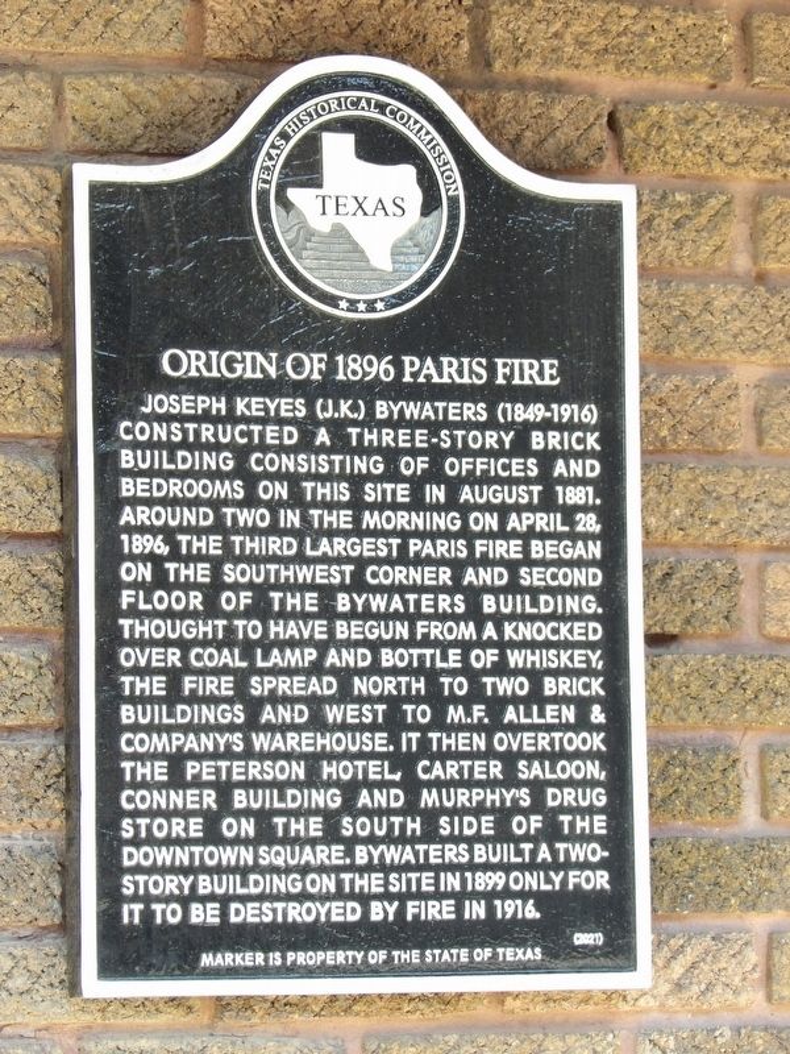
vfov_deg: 11.7
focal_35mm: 169
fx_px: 5143
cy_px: 527
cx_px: 395
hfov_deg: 8.8
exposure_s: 1/64
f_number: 4.4
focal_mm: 30.2
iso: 200
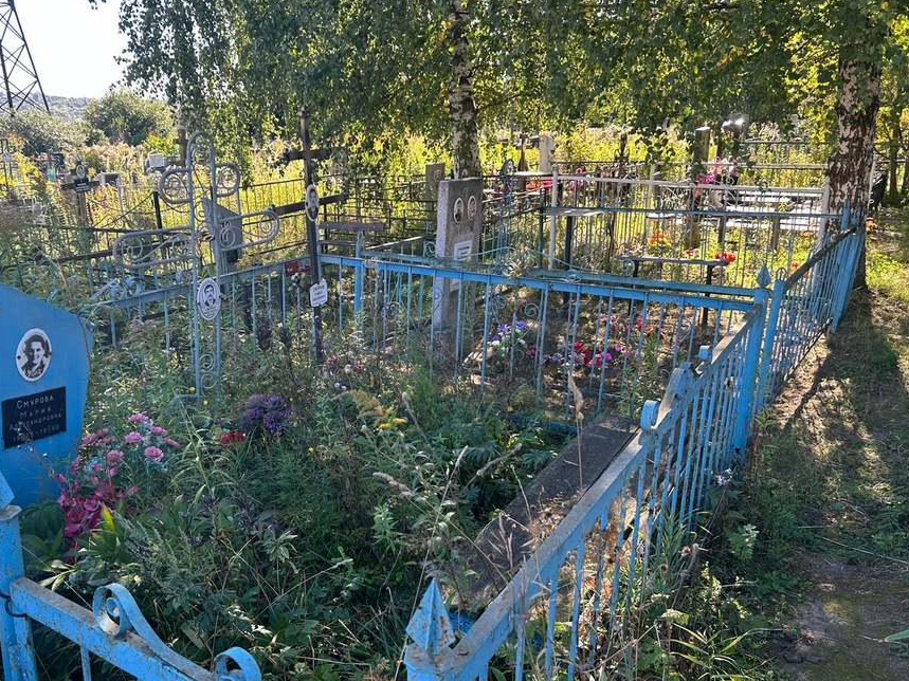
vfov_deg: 45.4
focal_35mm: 31
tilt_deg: -16.9
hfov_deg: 58.0
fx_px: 814
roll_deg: +0.8
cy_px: 368
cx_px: 374
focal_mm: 5.7
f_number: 1.5
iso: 40
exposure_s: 1/253
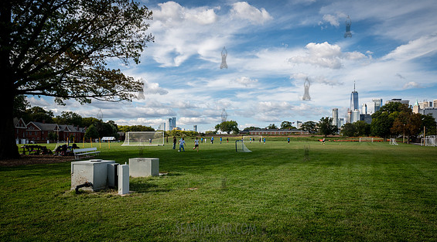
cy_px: 145
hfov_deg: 72.1
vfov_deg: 43.7
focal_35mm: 26
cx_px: 224
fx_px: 300
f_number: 10
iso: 250
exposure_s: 1/320
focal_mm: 24
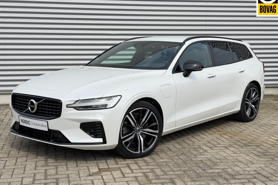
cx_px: 139
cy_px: 86
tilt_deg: -6.2
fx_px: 386
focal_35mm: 50
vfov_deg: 27.0
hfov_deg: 39.6
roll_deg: +0.2
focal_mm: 6.76
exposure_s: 1/5587
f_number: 1.78
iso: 64
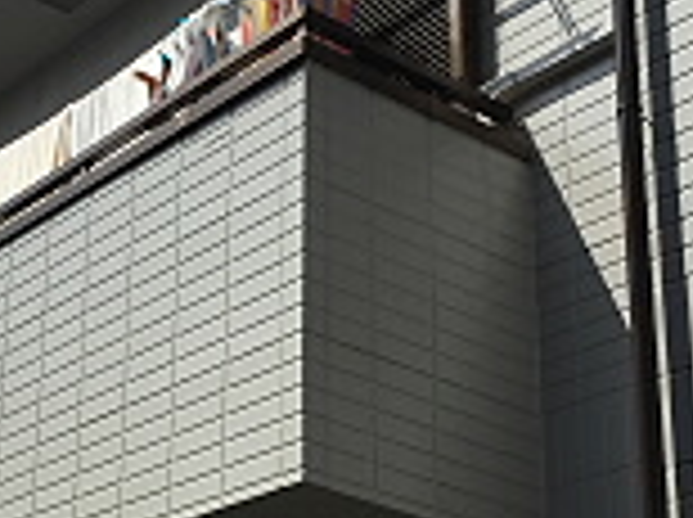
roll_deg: -5.1
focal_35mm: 85
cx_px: 76
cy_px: 417
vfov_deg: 17.2
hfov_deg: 22.5
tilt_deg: +20.4
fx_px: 1699
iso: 32
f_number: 2.2
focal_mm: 4.15
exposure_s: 1/3300
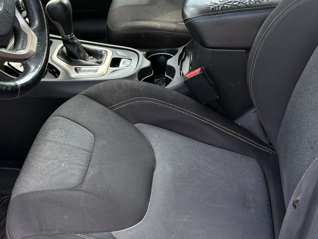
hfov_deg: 32.1
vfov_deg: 23.2
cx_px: 127
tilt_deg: -24.0
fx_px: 551
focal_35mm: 60
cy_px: -10
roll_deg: +6.3
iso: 64
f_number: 1.6
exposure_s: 1/151
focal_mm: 5.96
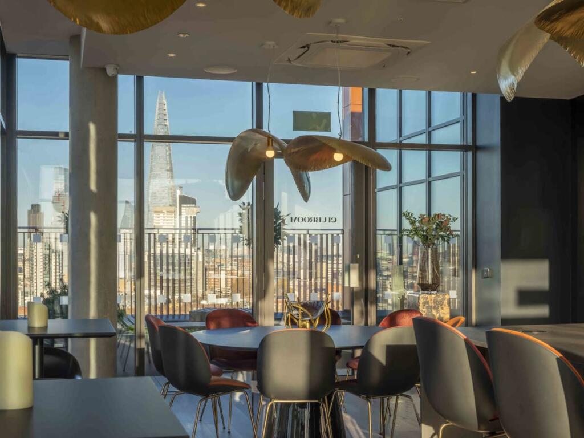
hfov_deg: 37.5
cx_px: 292
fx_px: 860
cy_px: 219
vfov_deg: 28.6
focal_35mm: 51
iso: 125
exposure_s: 1/320
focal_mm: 64
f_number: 16
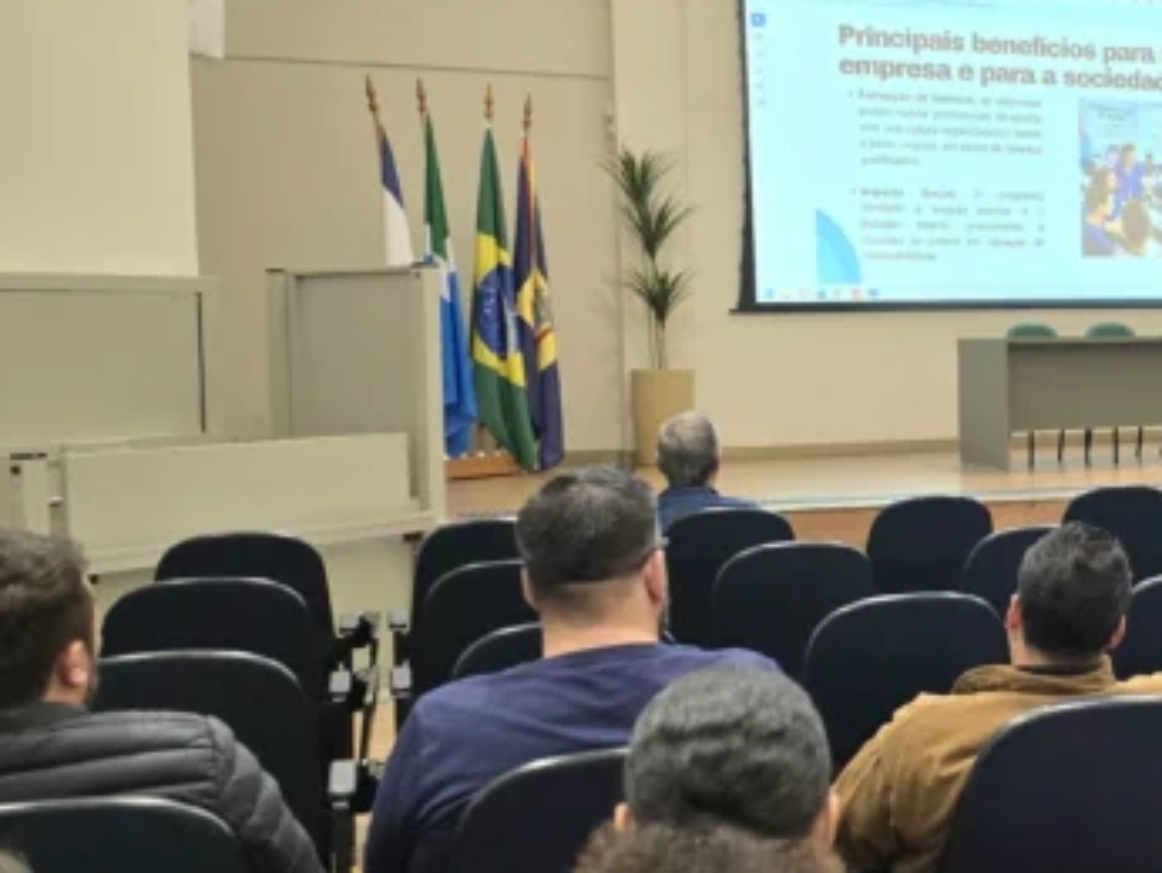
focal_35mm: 51
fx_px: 1713
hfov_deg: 34.7
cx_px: 1112
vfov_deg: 28.6
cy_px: 410
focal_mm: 6.3
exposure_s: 1/120
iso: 640
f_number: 1.7
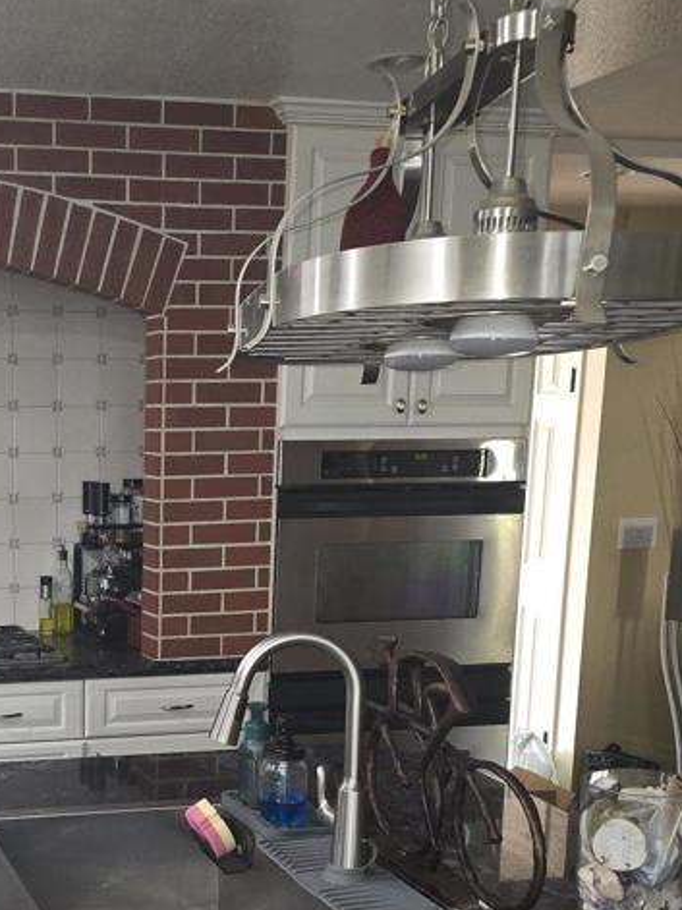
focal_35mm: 50
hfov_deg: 27.7
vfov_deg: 37.3
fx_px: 1314
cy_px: 680
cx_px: 35
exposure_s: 1/24
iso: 160
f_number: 1.7
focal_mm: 6.3
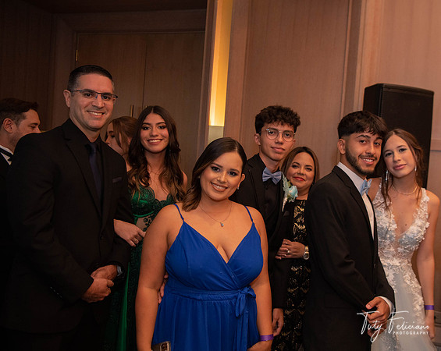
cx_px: 265
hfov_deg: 50.3
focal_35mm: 36
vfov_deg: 41.3
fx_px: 466
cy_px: 176
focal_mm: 31
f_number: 4.5
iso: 800
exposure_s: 1/60
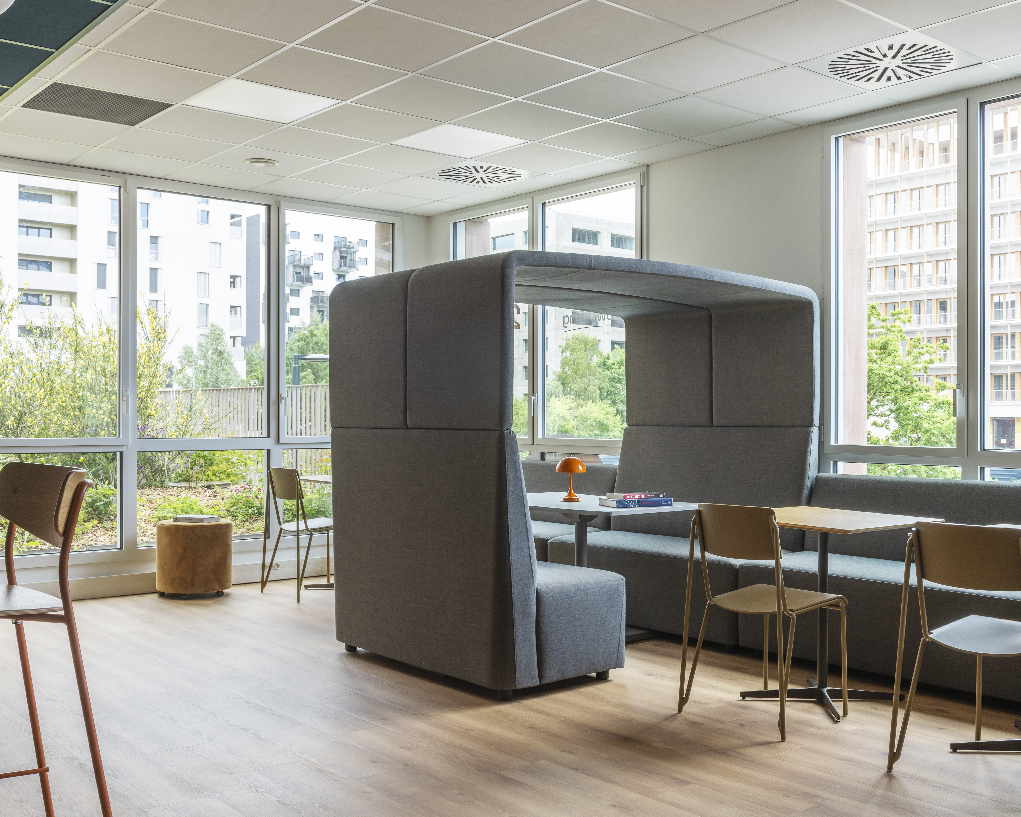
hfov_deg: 51.3
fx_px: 1058
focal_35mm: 35
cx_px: 593
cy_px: 408
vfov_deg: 42.2
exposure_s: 1/4
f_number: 11
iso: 100
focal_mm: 31
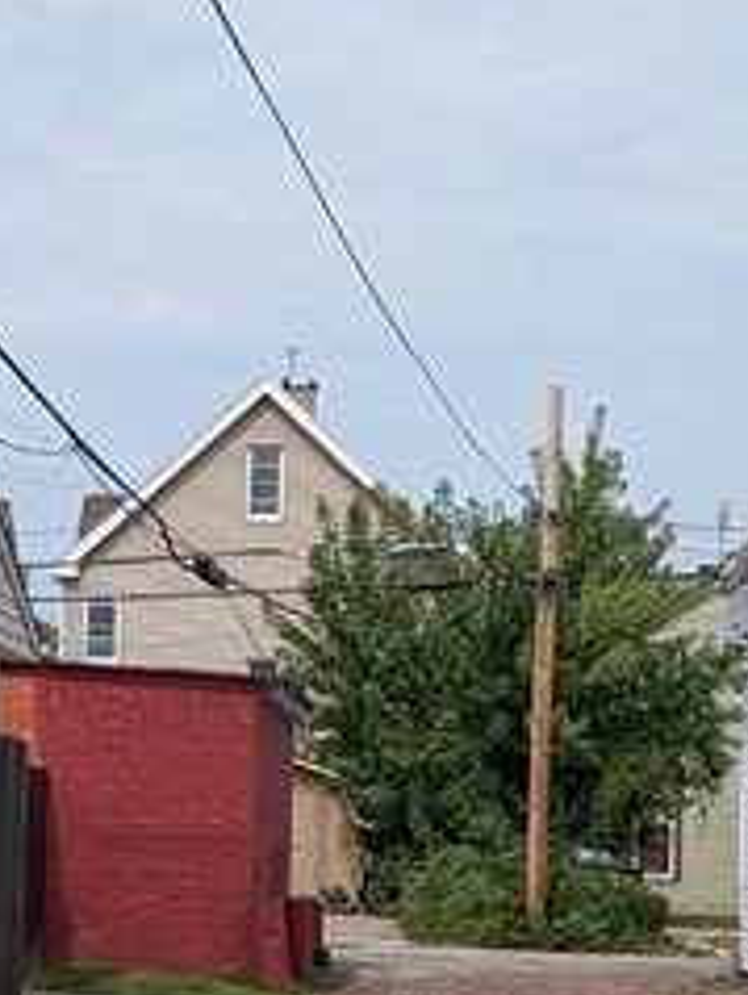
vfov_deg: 18.8
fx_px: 2962
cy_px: 884
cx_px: 115
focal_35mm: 103
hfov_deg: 14.3
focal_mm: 6.9
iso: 24
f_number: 1.68
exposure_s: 1/1280
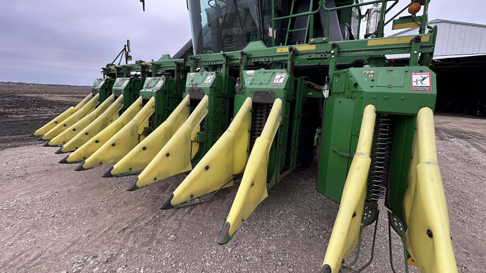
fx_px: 206
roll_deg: -0.9
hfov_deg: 99.4
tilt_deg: -3.3
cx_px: 247
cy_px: 119
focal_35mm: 16
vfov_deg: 66.8
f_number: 2.2
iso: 40
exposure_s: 1/147
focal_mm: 2.22
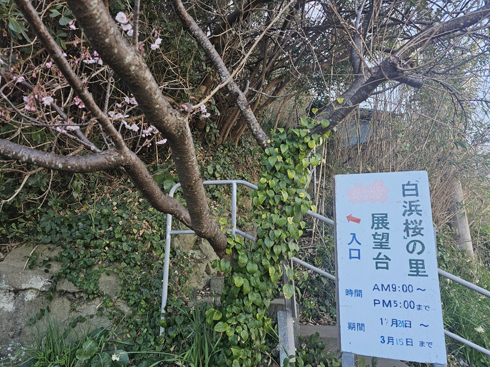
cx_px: 245
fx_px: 326
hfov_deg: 73.9
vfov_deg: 58.9
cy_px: 184
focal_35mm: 23
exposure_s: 1/180
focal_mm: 6.3
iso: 50
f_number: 1.7
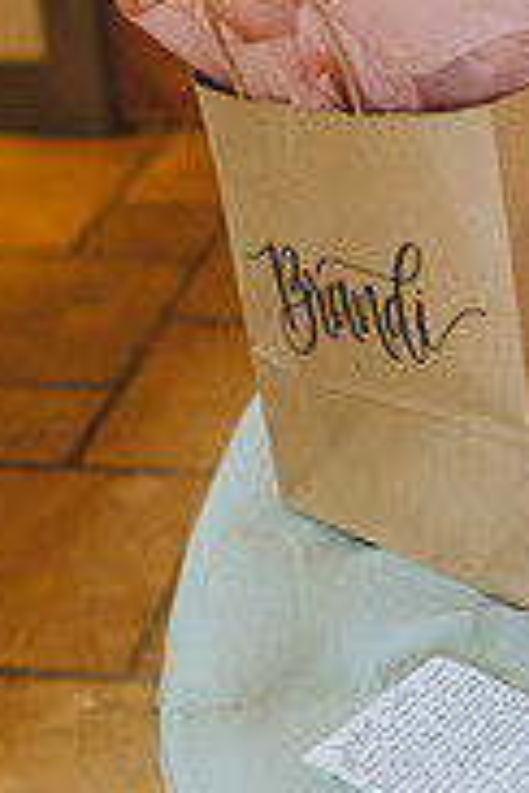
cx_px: 551
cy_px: 416
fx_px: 1895
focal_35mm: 86
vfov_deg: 23.6
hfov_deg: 15.5
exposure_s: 1/80
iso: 250
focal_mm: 35
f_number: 2
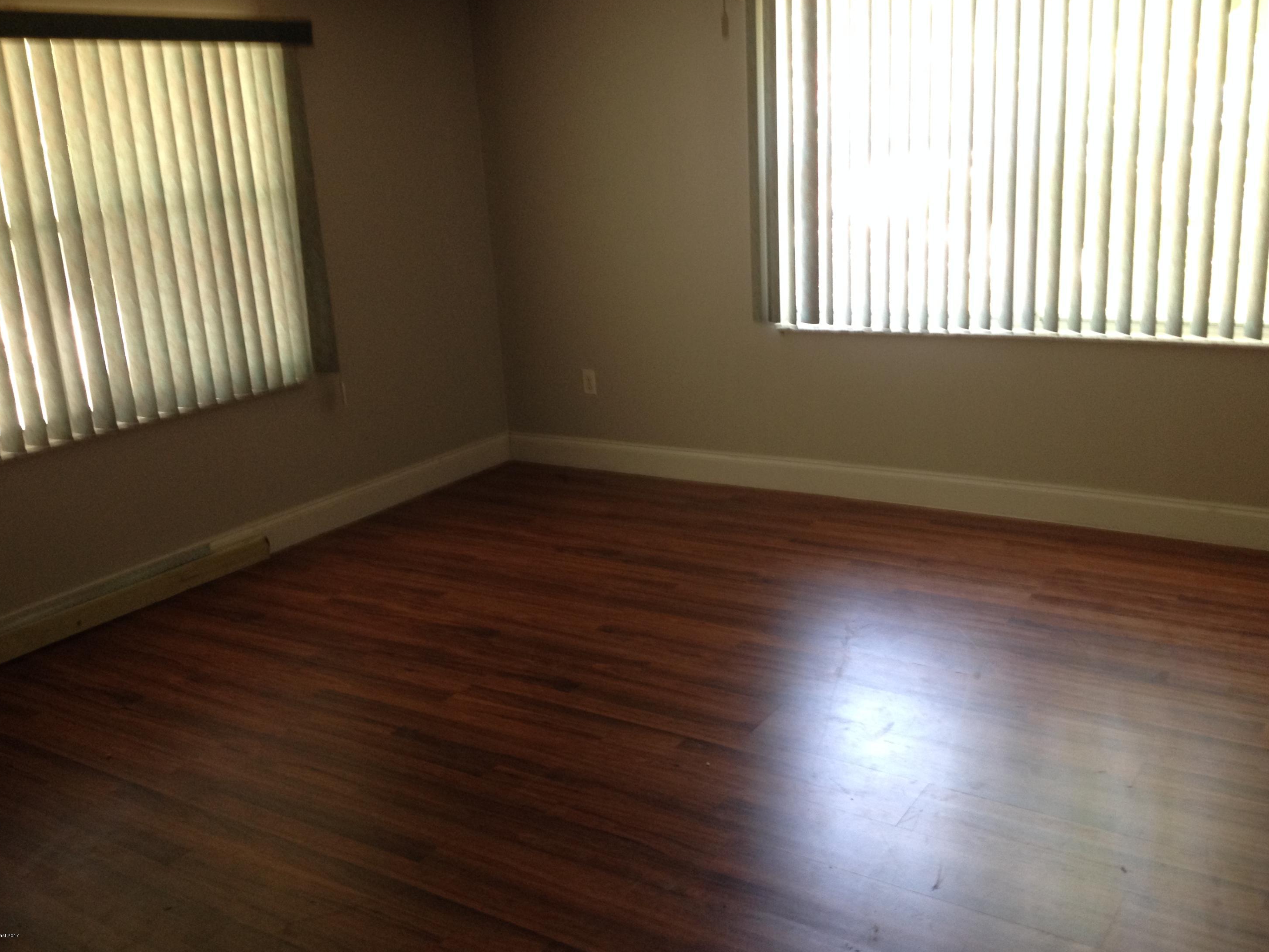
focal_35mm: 36
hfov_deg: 51.4
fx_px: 1320
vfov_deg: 39.7
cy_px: 476
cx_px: 626
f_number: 2.4
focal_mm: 4.28
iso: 100
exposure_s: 1/20
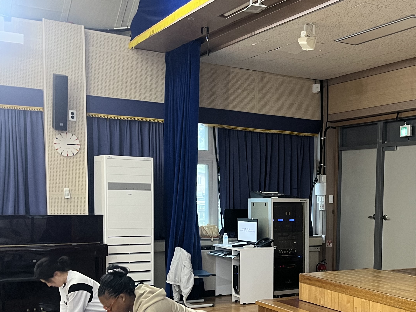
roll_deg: -0.5
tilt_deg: -4.6
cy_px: 245
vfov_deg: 29.1
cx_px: 335
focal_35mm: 49
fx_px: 589
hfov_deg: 37.5
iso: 200
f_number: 1.6
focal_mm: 5.1
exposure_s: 1/60
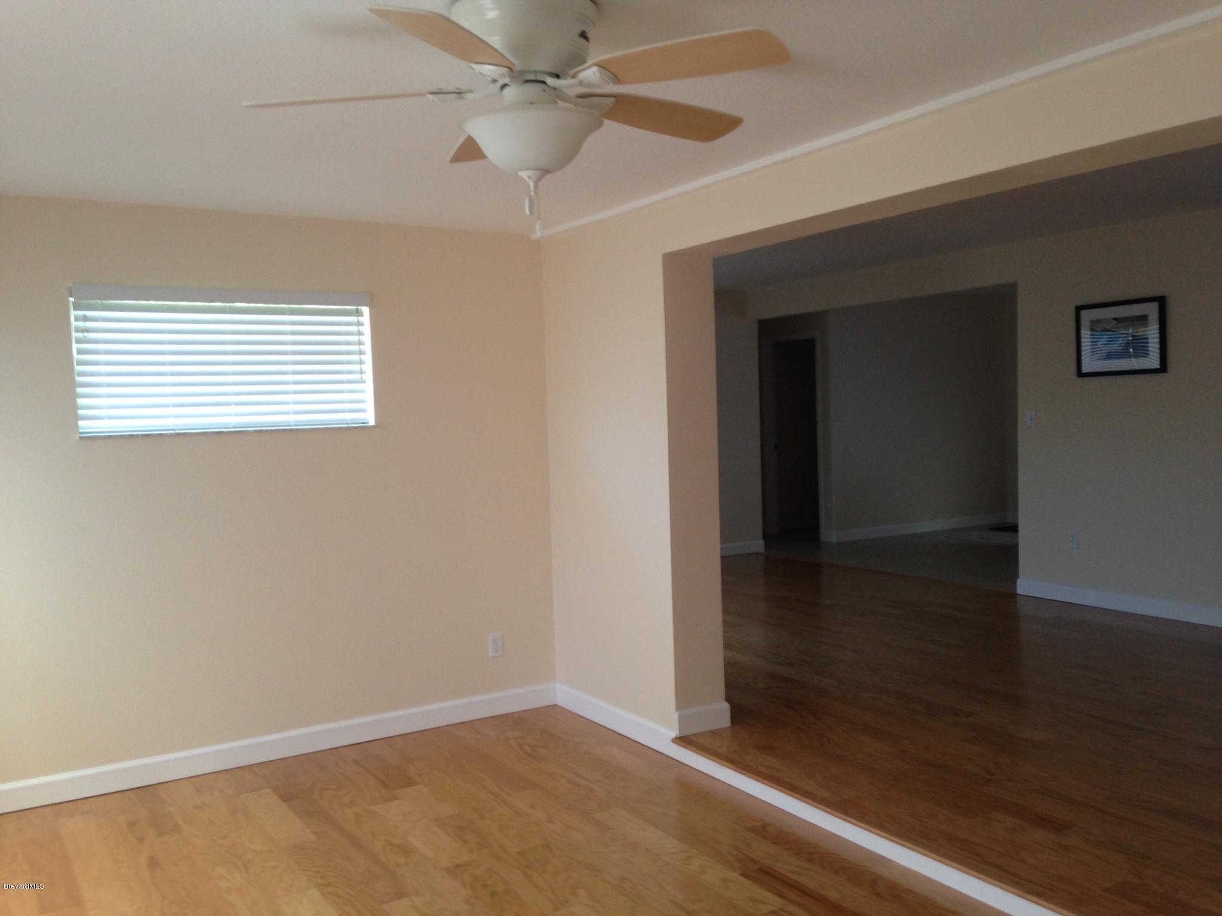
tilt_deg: -3.6
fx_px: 1165
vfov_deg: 42.9
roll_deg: +3.7
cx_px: 611
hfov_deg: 55.4
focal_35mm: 33
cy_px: 458
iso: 64
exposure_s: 1/20
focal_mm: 4.12
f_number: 2.4
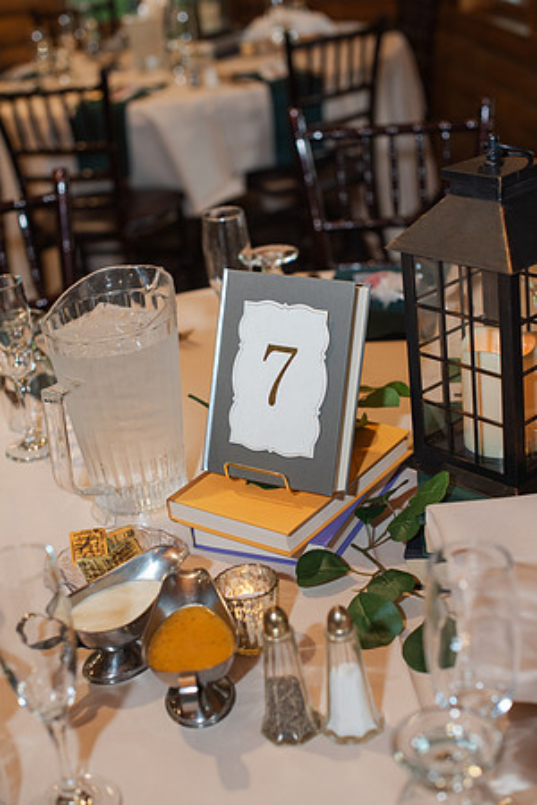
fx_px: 1119
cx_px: 268
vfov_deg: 39.6
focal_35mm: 50
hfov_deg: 27.0
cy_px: 402
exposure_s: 1/200
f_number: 3.5
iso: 800
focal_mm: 50
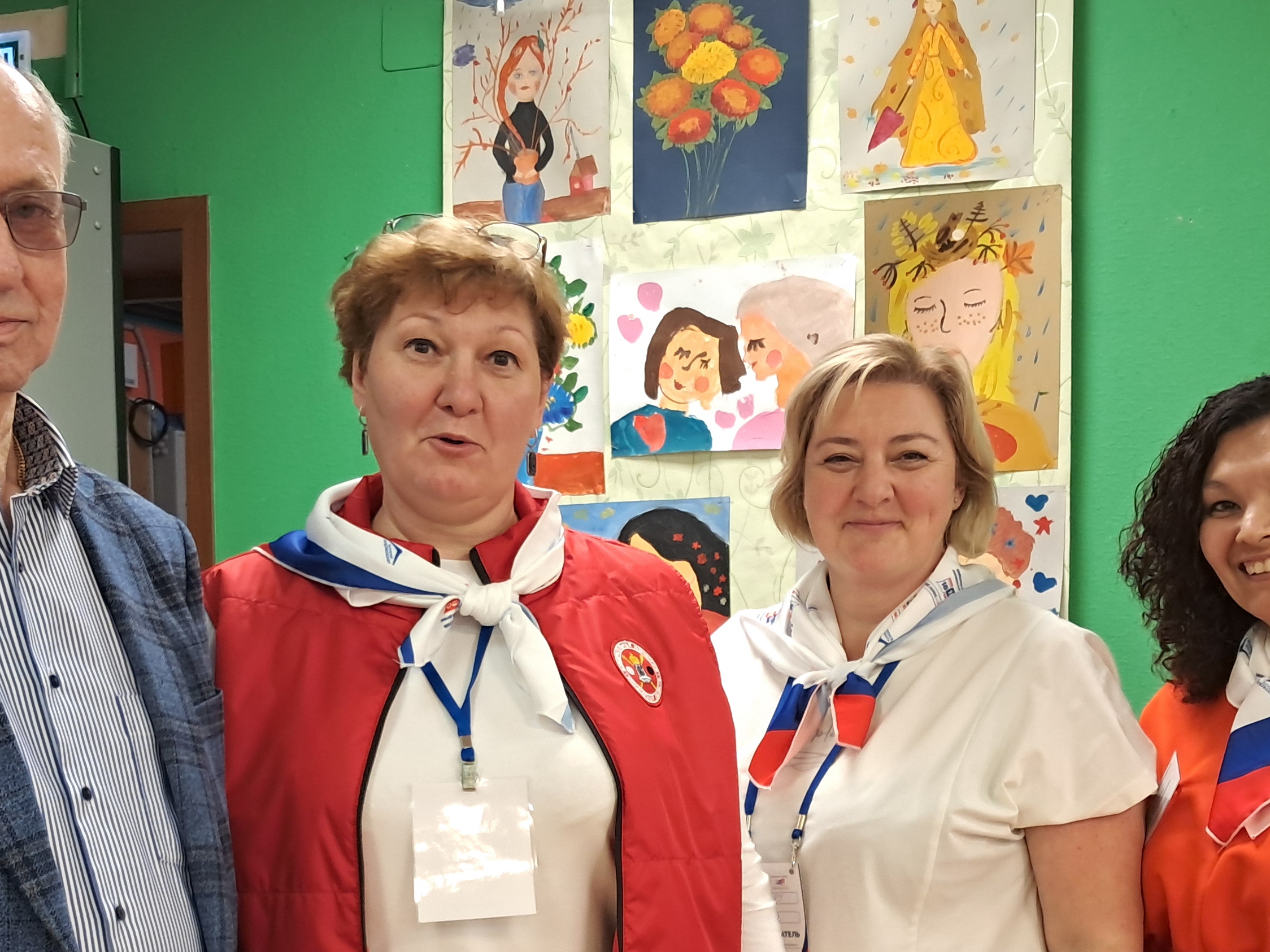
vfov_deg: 29.0
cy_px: 767
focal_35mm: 49
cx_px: 562
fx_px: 1798
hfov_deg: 38.9
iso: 250
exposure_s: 1/50
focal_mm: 4
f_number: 1.8
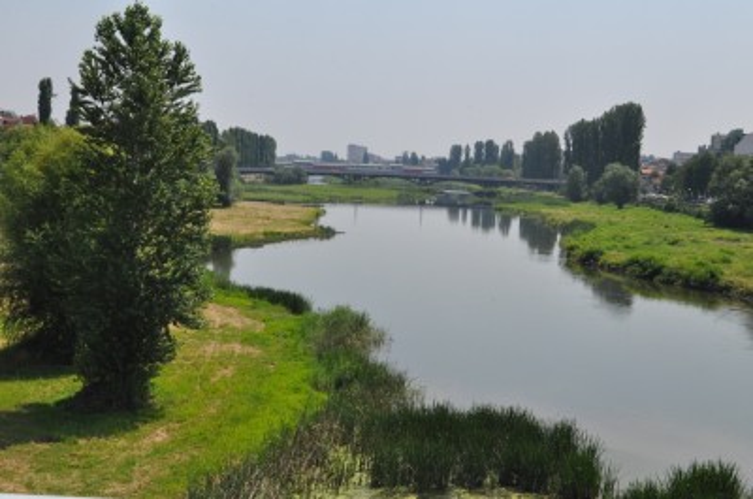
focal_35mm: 57
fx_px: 1190
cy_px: 250
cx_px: 376
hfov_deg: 35.1
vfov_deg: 23.7
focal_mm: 38
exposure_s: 1/800
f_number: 14
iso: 1000
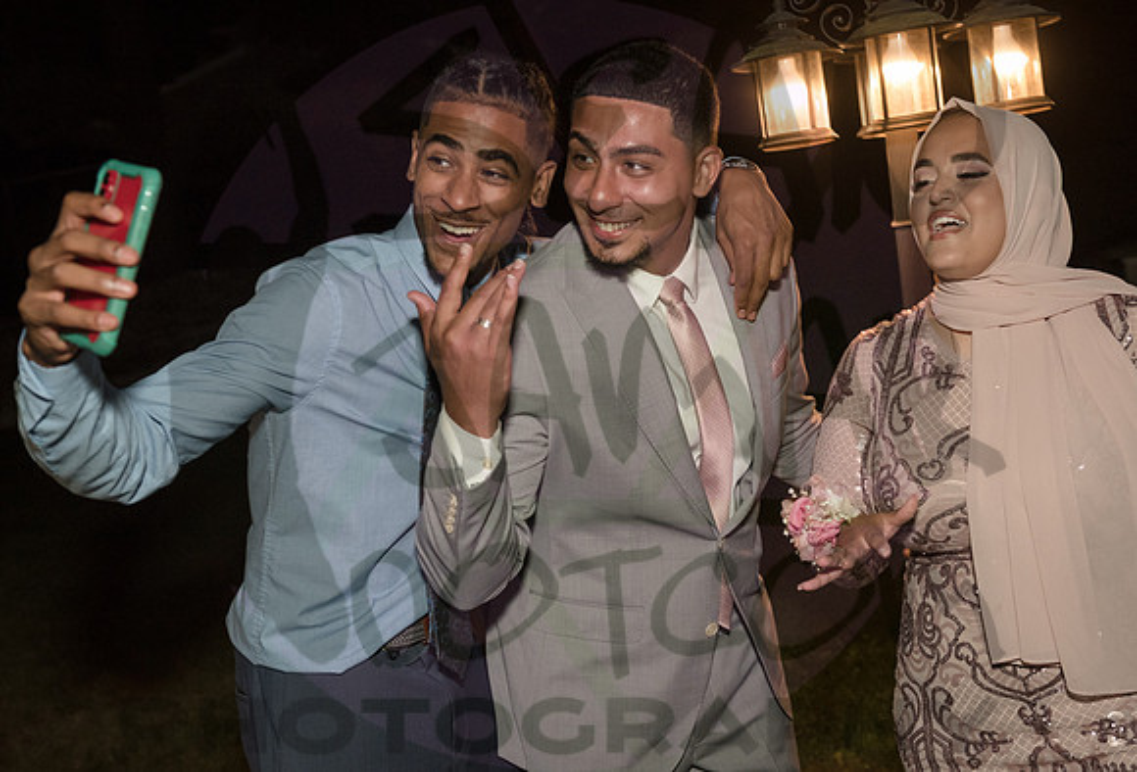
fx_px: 1485
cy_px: 405
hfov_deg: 41.9
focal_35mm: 47
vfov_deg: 29.1
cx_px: 607
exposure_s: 1/200
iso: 2500
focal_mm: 44
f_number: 4.5
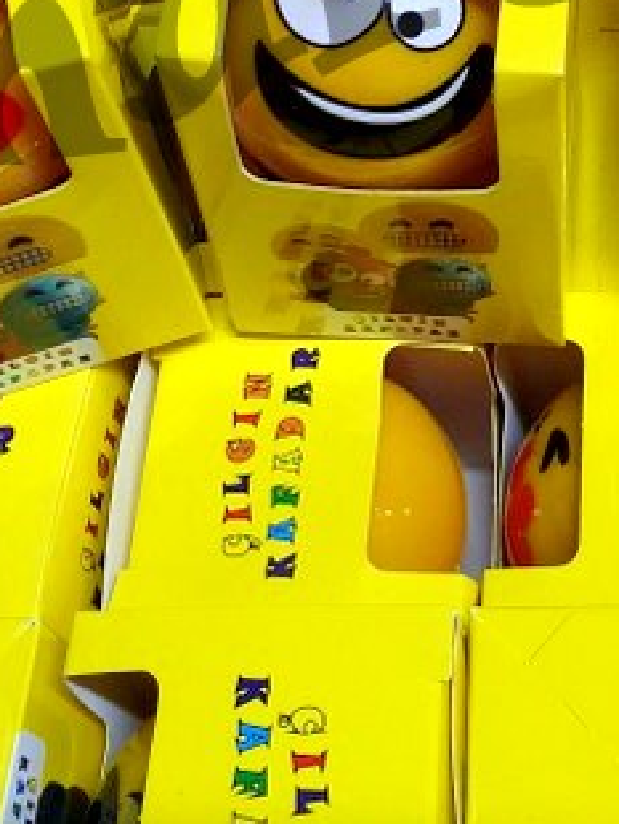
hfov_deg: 21.6
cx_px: 534
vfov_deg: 27.0
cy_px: -37
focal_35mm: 67
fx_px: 1595
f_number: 2.4
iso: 320
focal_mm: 4.32
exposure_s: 1/100
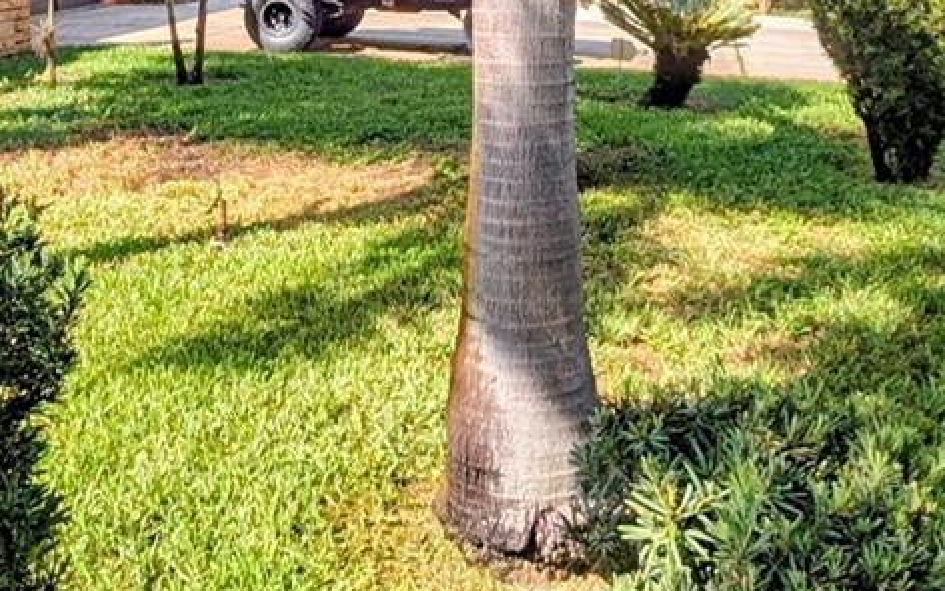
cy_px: 74
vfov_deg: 28.8
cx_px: 394
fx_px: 1107
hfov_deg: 46.0
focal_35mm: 43
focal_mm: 2.23
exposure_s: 1/1172
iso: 36
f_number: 1.95
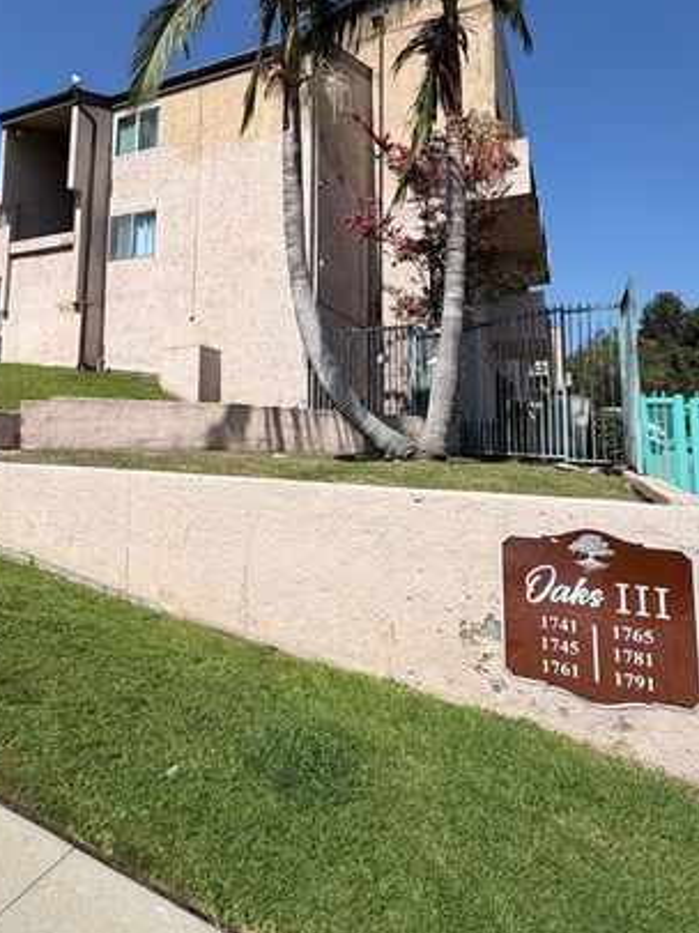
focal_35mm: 23
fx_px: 620
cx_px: 246
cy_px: 357
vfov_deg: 72.9
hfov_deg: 57.8
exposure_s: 1/1259
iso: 20
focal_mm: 2.22
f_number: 2.2
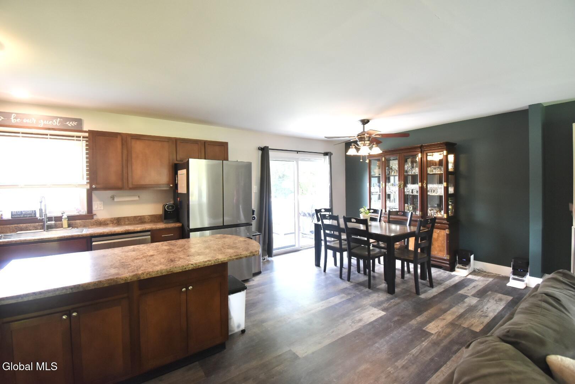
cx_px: 288
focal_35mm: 15
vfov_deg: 77.3
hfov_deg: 100.4
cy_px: 192
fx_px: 240
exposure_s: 1/40
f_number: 5.6
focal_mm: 10
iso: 1000
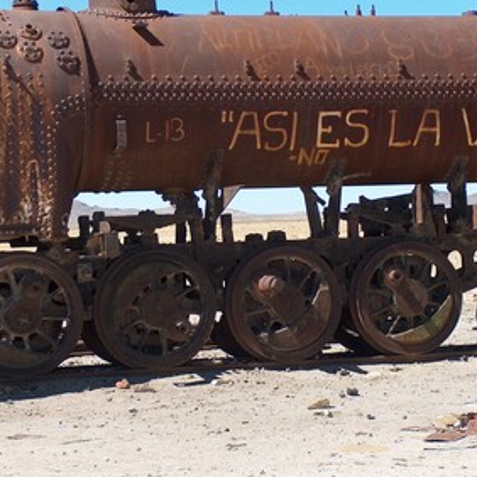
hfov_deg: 14.4
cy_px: 233
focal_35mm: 121
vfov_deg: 14.4
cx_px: 296
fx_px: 1886
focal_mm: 20.29
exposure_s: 1/990
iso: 100
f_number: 3.5
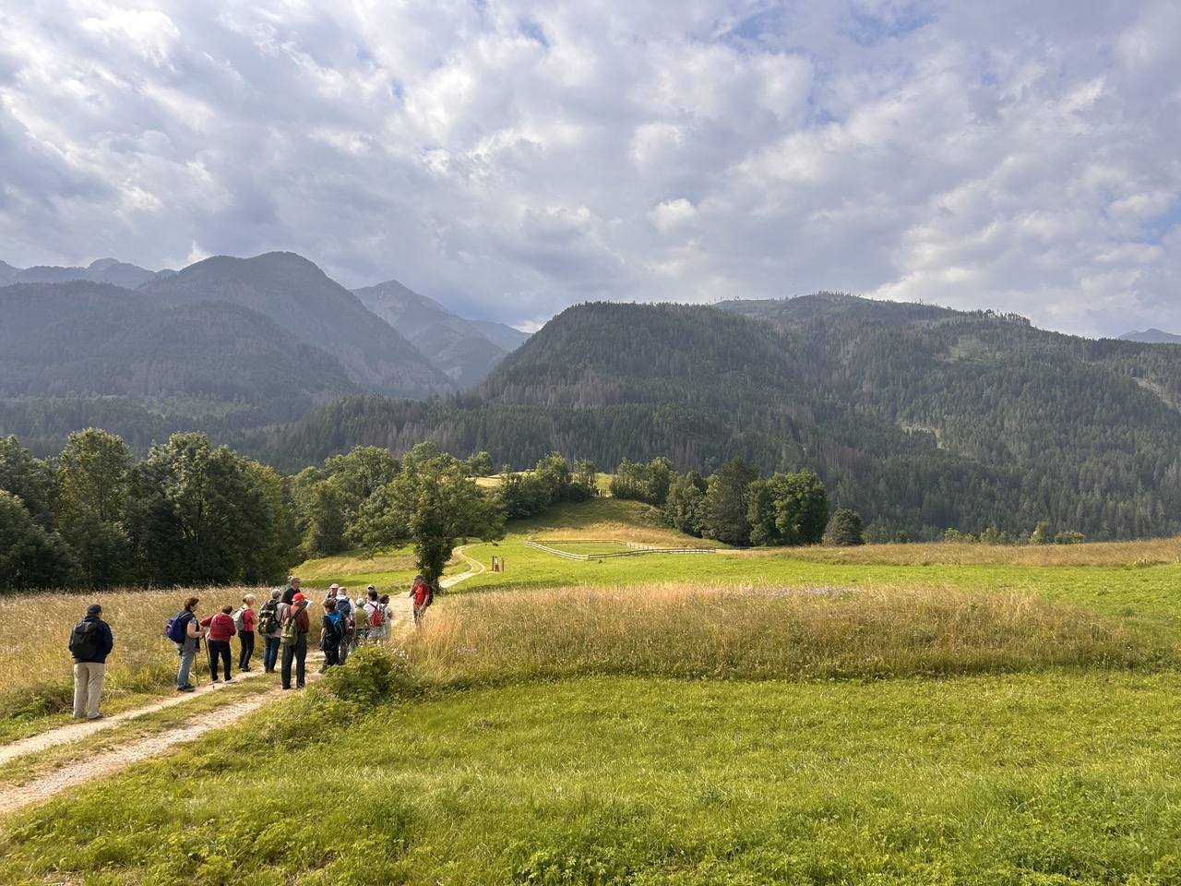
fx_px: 887
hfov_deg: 67.3
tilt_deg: +1.9
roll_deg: -1.3
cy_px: 443
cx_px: 590
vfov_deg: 53.1
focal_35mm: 26
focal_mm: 5.7
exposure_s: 1/3831
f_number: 1.5
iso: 50
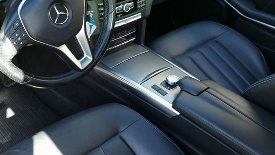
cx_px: 93
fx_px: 299
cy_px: 62
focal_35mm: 41
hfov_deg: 48.6
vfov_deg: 28.9
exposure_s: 1/100
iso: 125
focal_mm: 9.12
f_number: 2.8
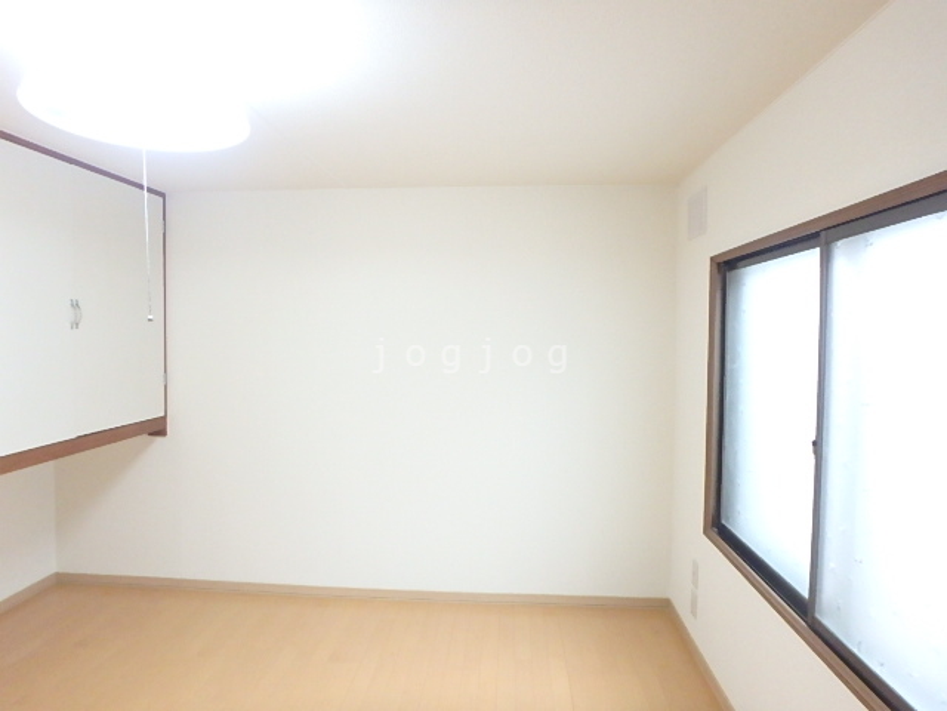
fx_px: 575
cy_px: 356
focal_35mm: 21
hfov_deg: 79.0
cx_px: 474
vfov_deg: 63.4
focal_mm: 3.7
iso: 800
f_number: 3.5
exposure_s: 1/15
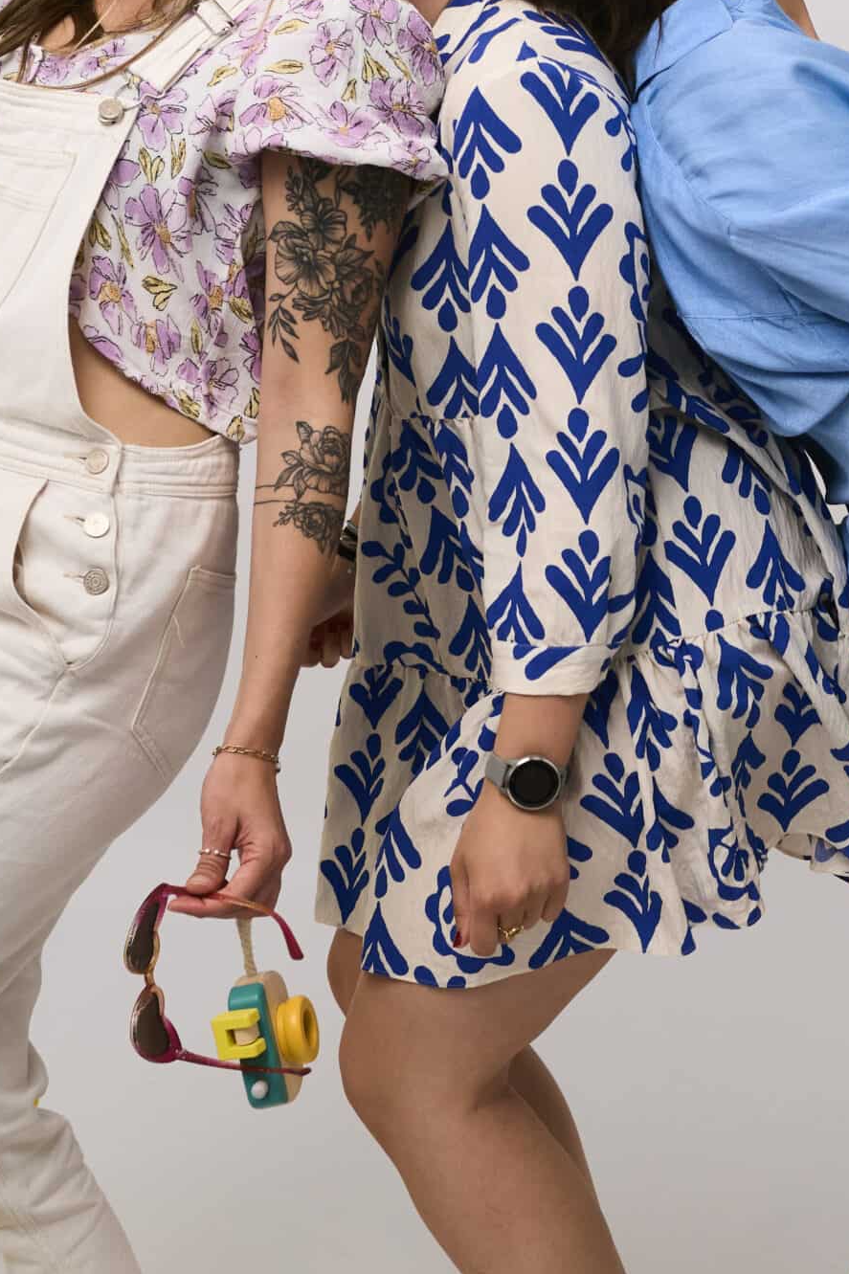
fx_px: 2512
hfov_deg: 18.9
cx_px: 742
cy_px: 409
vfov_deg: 28.2
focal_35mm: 71
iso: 320
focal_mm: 35
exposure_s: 1/200
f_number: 5.6
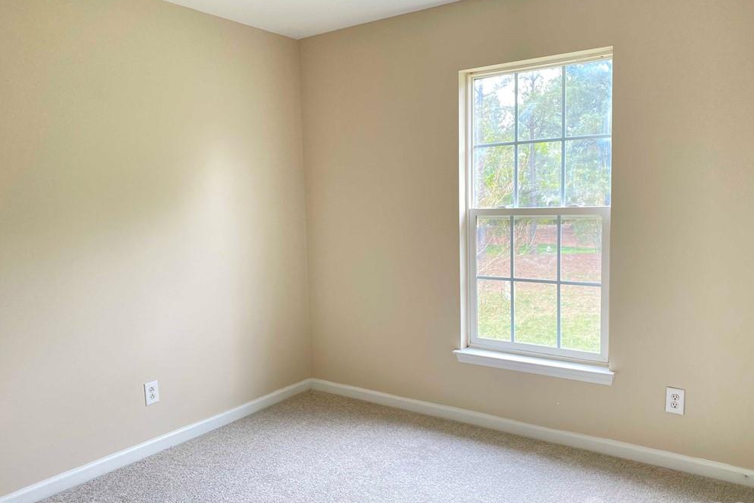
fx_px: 586
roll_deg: +0.6
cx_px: 377
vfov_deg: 46.4
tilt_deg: -5.1
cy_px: 260
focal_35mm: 28
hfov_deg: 65.5
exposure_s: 1/118
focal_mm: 4.25
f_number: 1.8
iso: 125
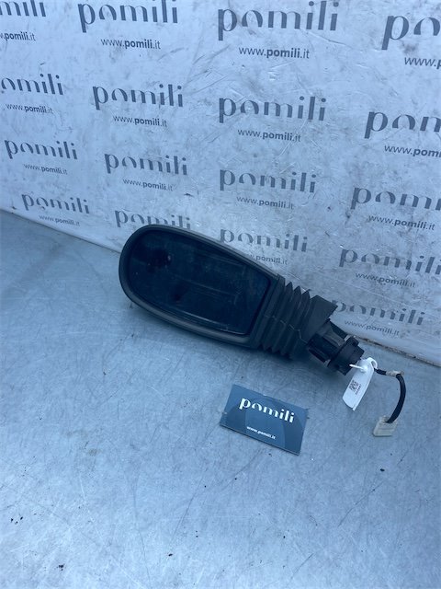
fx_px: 442
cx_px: 220
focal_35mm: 26
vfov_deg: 67.3
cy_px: 294
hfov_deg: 53.1
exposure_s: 1/957
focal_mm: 4.25
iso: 32
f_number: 1.8
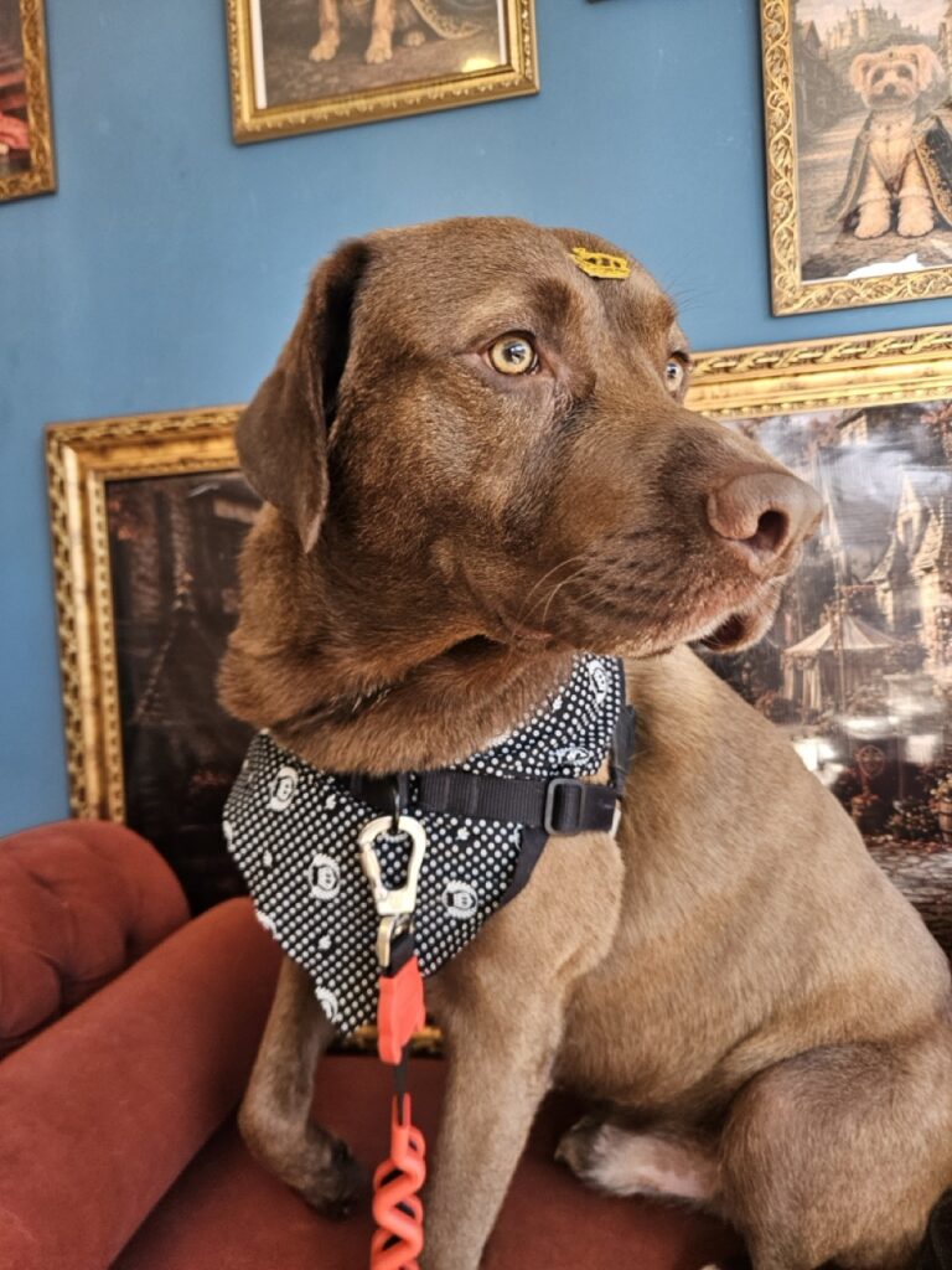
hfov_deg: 58.9
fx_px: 843
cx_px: 476
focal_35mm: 23
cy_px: 635
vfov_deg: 73.9
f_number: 1.8
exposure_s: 1/180
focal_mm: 5.4
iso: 160
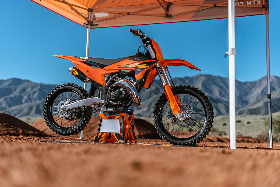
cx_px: 140
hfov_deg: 39.6
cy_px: 94
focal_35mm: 50
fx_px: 389
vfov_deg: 27.0
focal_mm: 50
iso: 100
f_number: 1.8
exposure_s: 1/8000
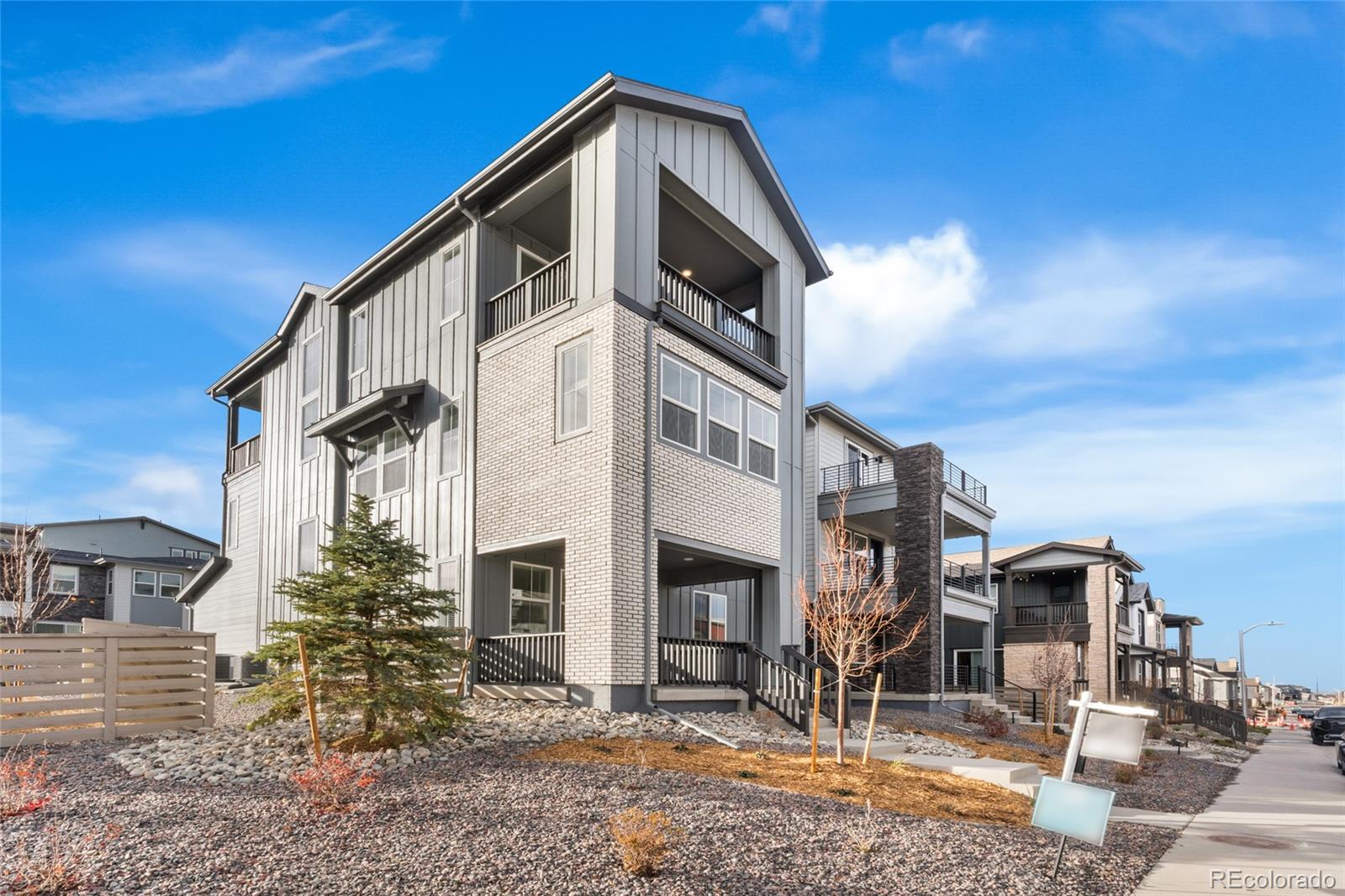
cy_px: 448
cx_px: 672
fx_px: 635
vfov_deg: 70.4
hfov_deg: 93.3
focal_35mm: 17
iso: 100
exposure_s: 1/15
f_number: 20
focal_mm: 17
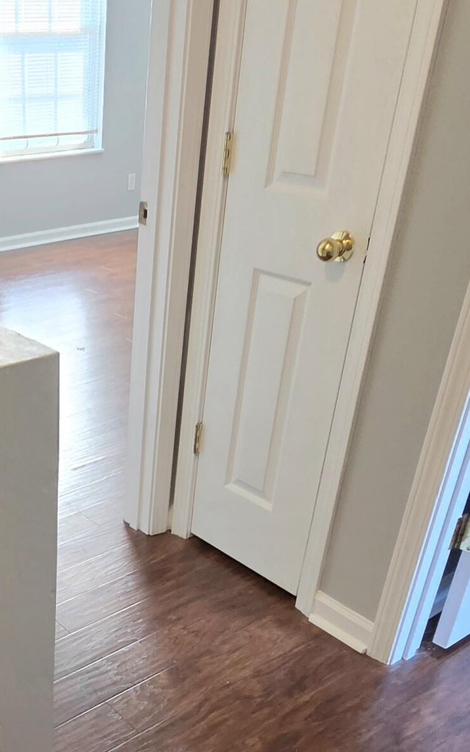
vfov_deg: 54.0
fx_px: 717
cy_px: 515
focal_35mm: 35
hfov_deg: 33.7
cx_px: 22
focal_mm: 2.2
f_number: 2.2
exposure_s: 1/60.2
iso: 500
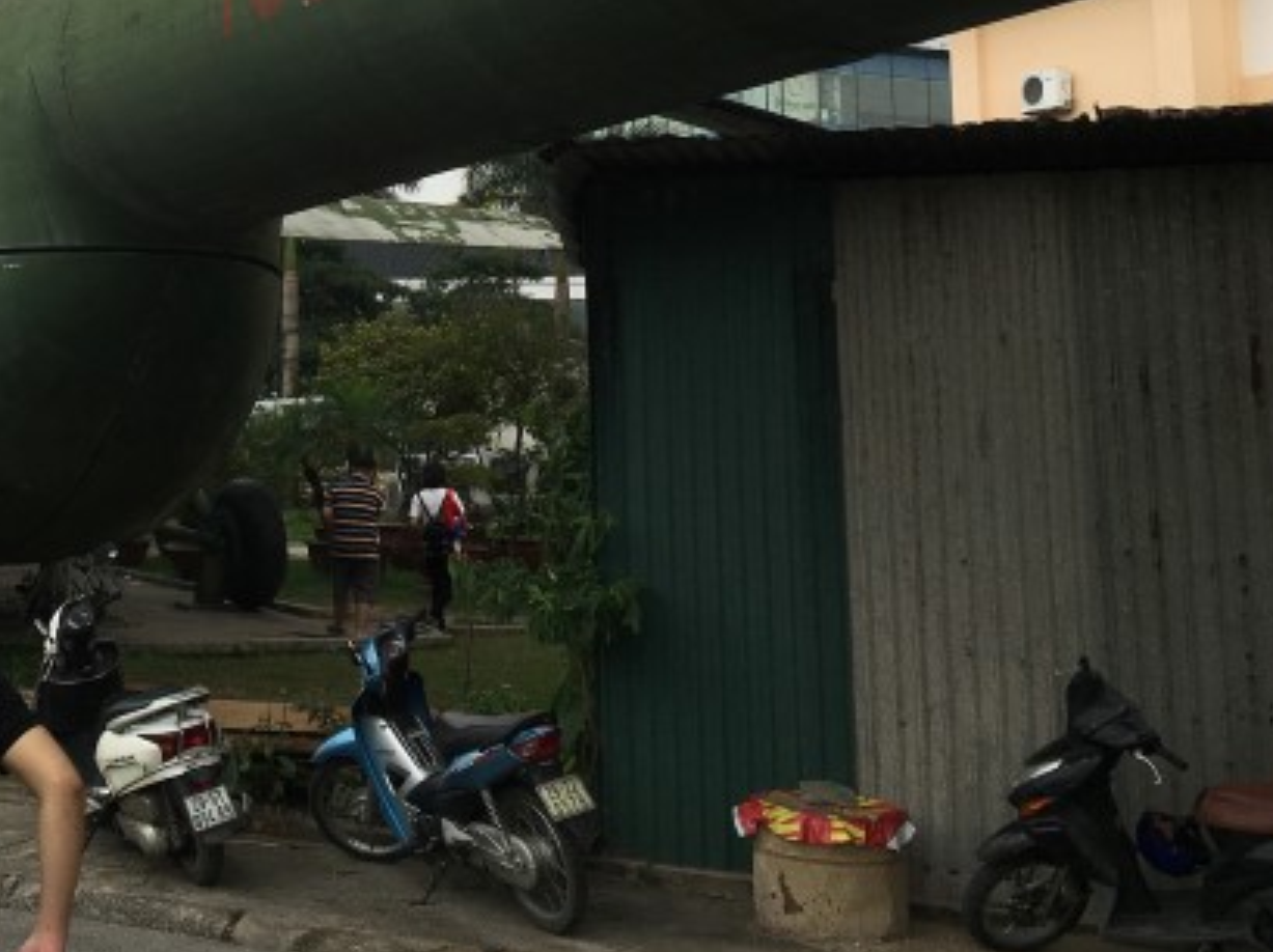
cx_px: 142
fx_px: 1947
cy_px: 115
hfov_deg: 34.3
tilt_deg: +10.1
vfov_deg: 26.6
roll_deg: -1.2
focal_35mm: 53
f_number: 2.2
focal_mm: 4.15
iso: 25
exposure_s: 1/2198
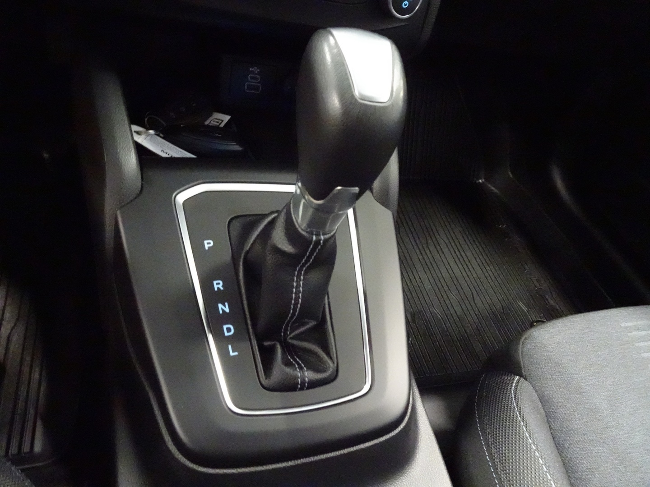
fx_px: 451
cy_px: 244
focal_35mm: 24
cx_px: 325
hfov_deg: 71.6
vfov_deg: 56.8
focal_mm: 4.25
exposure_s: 1/10
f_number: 3.5
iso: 3200
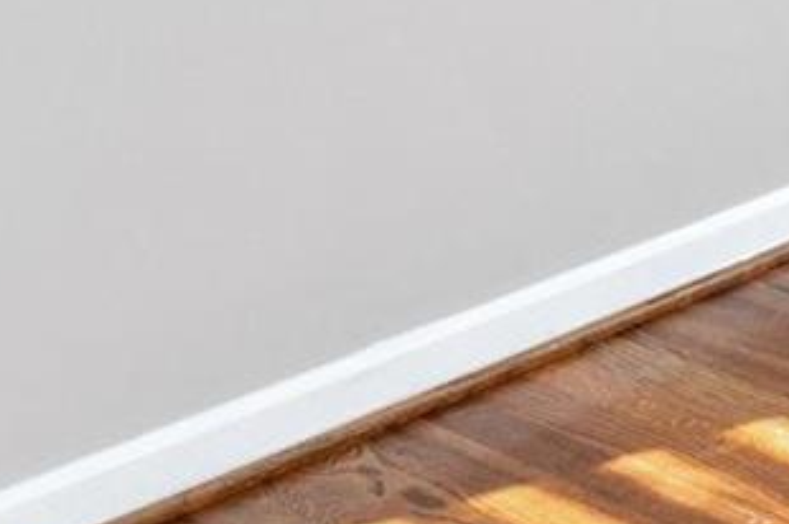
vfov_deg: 12.6
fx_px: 2036
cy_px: -572
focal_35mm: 93
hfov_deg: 16.2
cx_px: 1629
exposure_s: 1/25
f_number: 8
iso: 400
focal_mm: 9
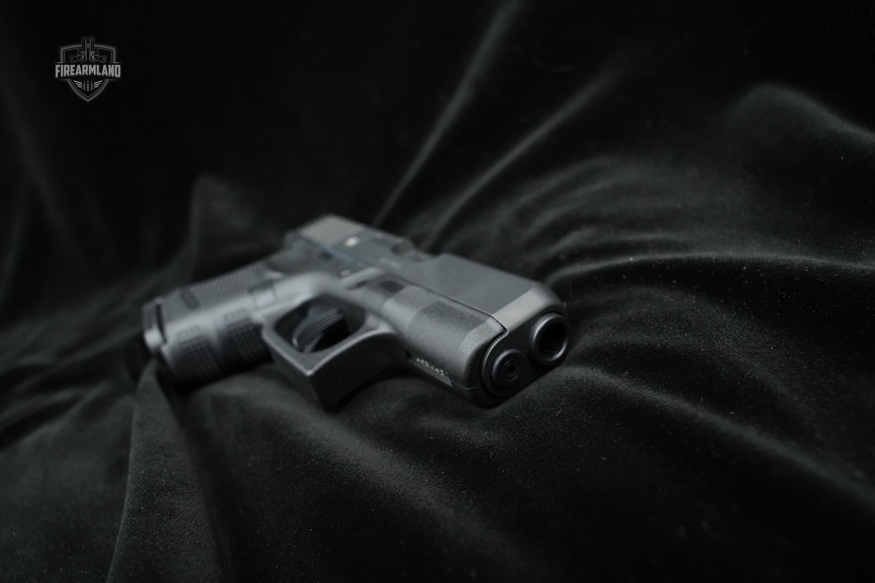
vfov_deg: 53.1
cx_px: 438
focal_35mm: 24
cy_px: 292
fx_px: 583
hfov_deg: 73.7
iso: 8000
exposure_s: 1/60
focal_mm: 24
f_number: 6.3
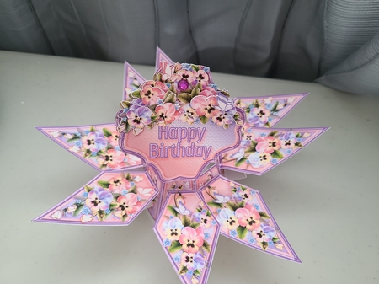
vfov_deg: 53.0
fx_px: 285
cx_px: 190
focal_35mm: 26
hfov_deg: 67.3
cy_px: 142
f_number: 1.8
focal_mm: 5.4
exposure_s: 1/40
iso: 500
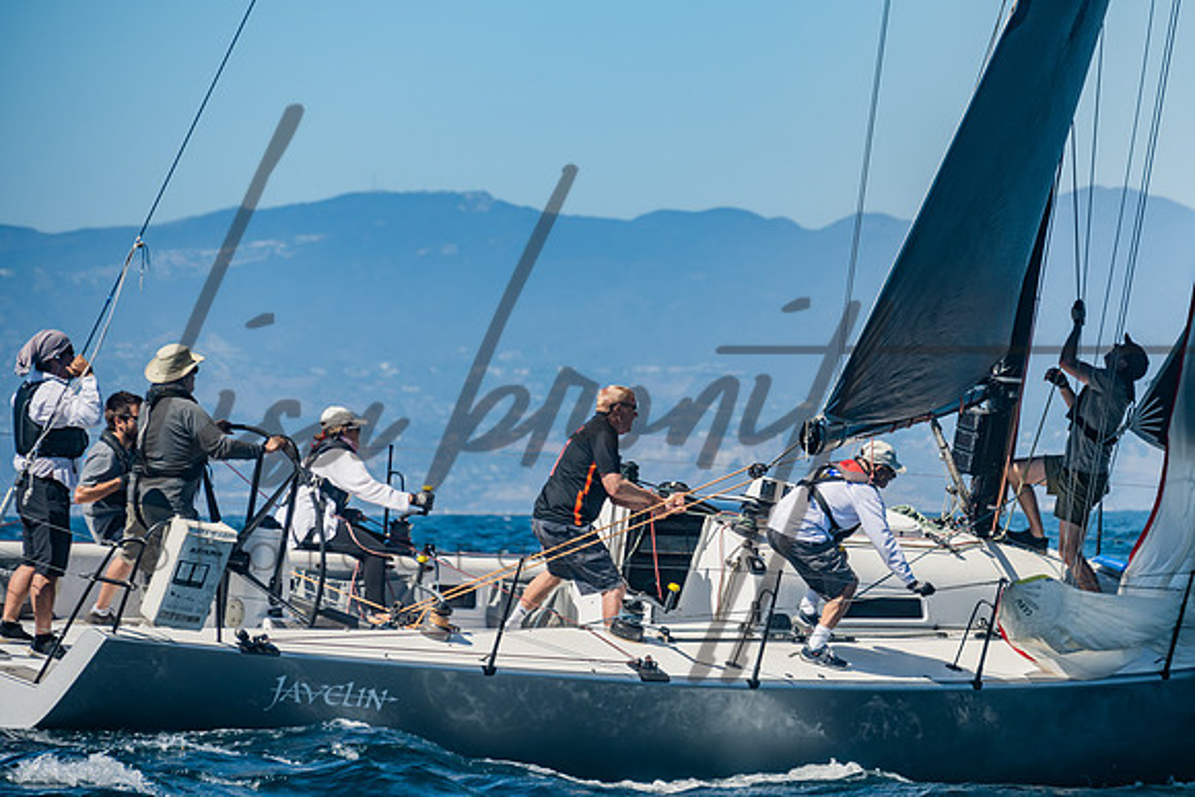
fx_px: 7802
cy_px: 442
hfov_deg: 8.8
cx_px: 760
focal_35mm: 235
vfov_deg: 5.9
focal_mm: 180
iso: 160
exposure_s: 1/500
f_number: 6.3
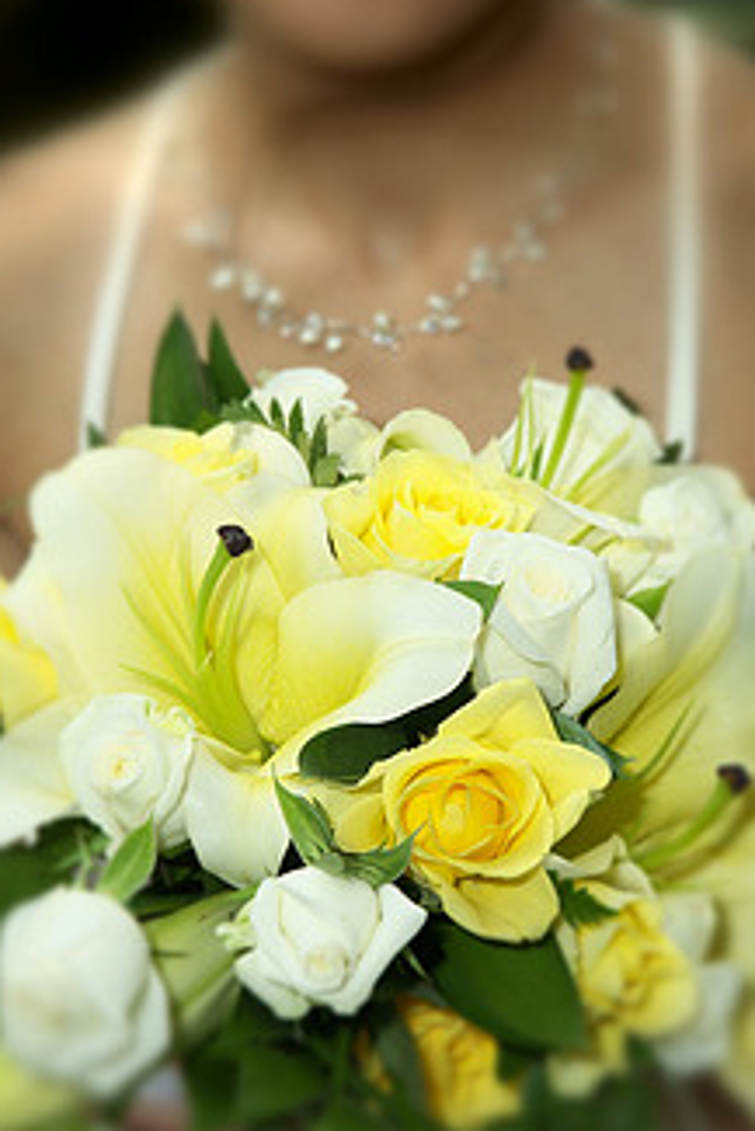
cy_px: 564
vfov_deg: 12.4
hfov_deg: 8.3
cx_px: 362
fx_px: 5216
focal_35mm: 166
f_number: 6.7
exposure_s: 1/200
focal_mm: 80
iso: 200
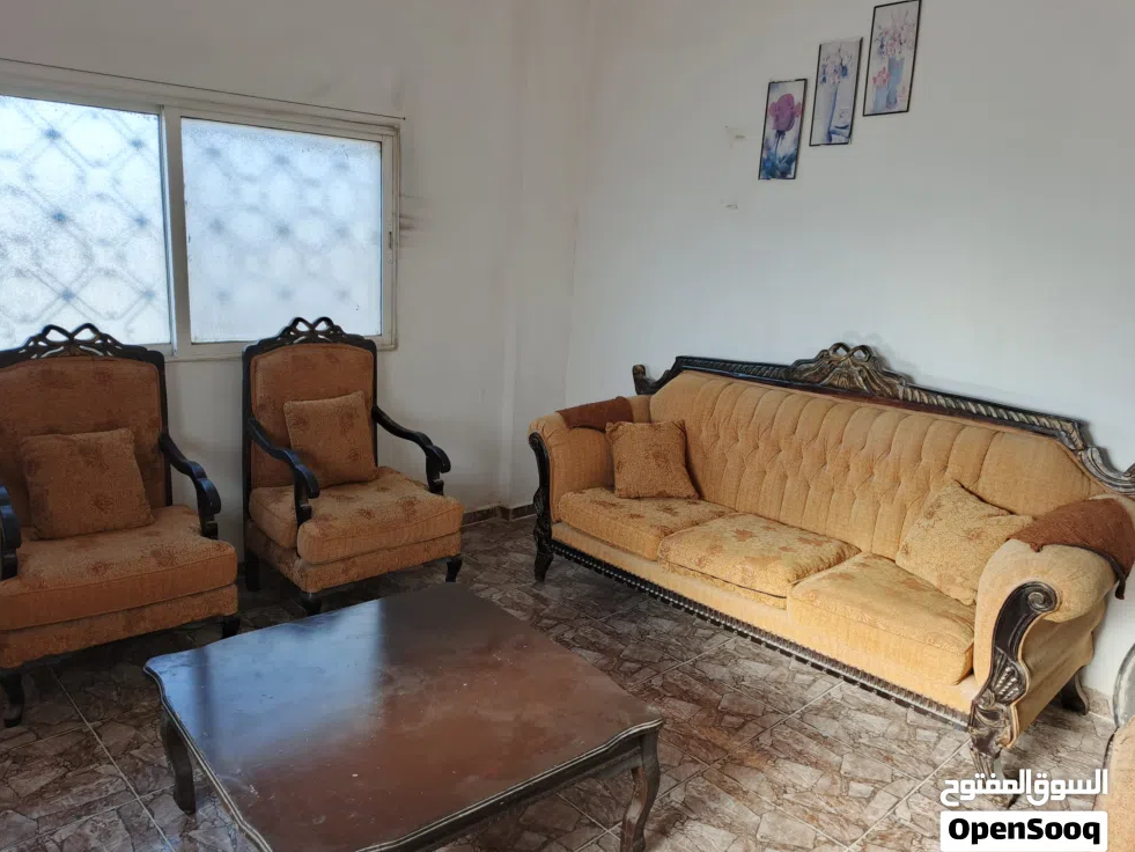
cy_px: 435
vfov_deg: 56.8
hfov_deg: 71.6
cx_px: 544
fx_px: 787
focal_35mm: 24
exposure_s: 1/66.7
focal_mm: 5.89
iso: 596
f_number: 1.8
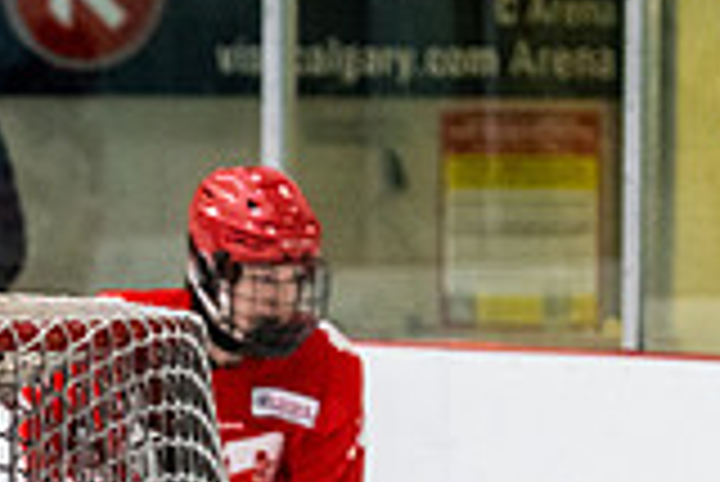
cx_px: -378
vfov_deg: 2.7
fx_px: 10009
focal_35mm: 500
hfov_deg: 4.1
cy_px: 768
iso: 3200
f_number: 2.8
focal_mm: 105
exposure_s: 1/640
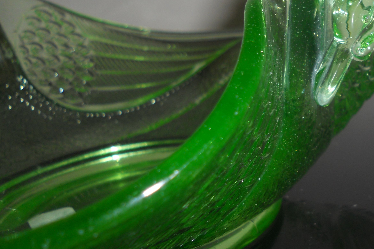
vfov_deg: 23.7
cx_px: 320
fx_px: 592
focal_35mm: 57
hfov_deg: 33.6
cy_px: 93
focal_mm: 5.8
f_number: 8.8
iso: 80
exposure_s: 1/25
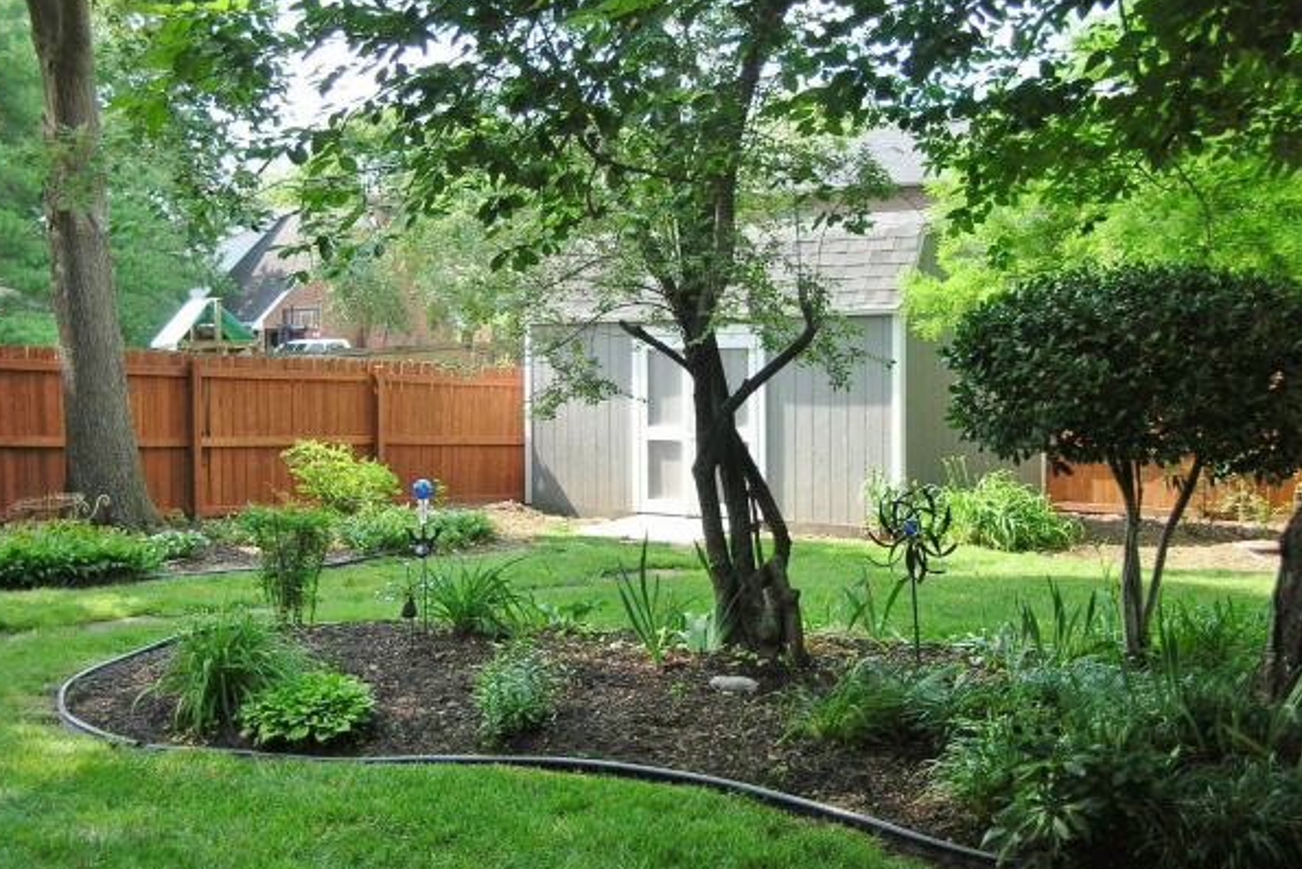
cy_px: 381
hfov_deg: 40.3
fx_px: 1772
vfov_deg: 27.5
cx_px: 702
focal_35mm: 49
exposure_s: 1/150
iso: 50
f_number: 2.8
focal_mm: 6.9
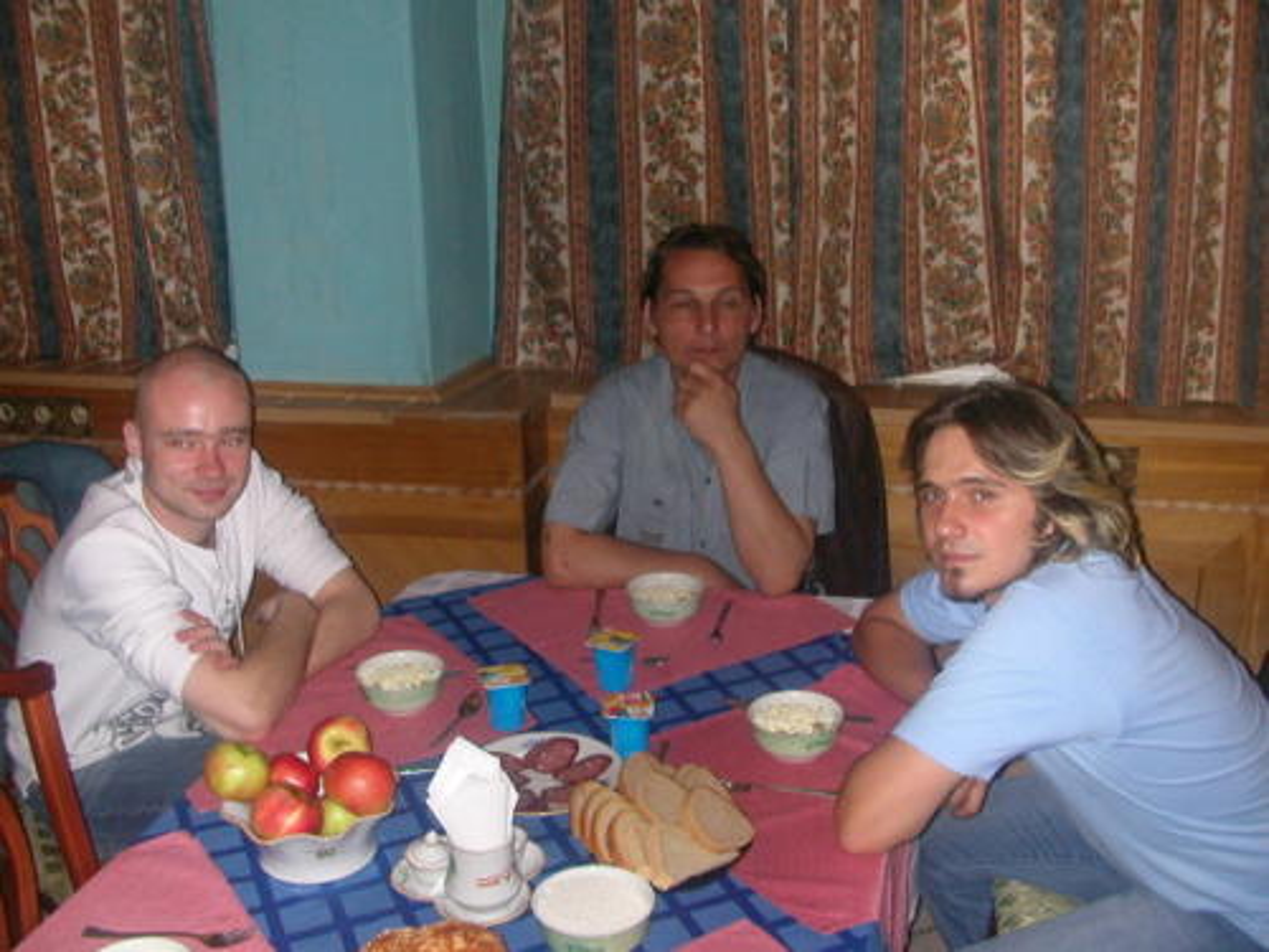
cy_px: 476
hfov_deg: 50.1
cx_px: 634
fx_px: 1356
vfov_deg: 38.7
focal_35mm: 37
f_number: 2.7
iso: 126
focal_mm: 5.6
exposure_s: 1/59.9
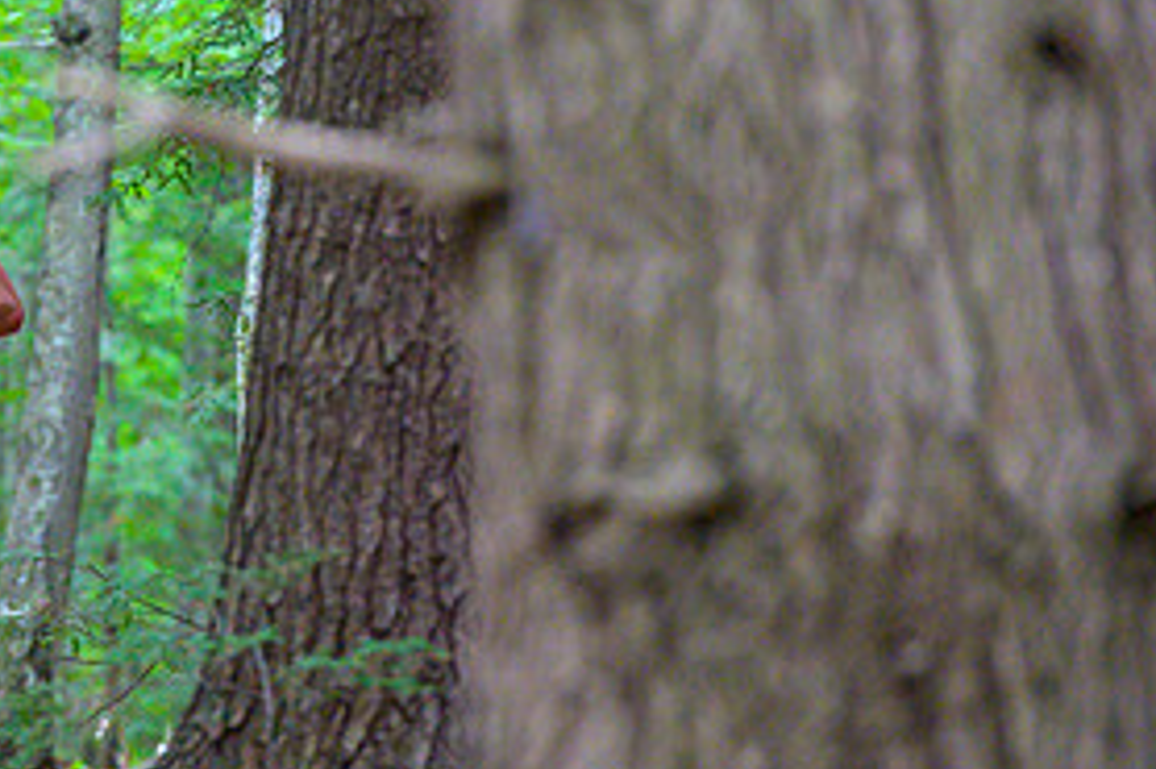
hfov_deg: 4.9
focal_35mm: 417
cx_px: 25
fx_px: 13382
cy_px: 200
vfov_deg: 3.3
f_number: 4
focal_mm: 200
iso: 8000
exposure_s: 1/200
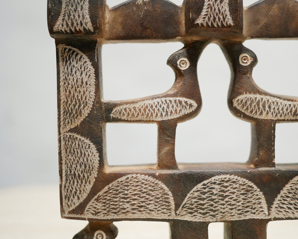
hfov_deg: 43.8
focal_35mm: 42
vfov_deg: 35.7
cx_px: 157
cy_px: 120
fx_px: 370
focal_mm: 20
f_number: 1.7
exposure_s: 1/60
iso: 800
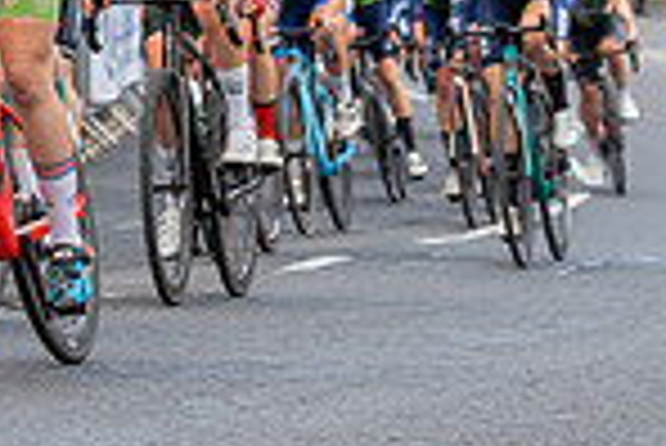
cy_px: -394
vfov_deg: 5.0
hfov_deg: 7.5
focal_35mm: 274
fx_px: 5074
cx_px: -40
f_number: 4
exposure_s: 1/800
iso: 800
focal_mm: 70
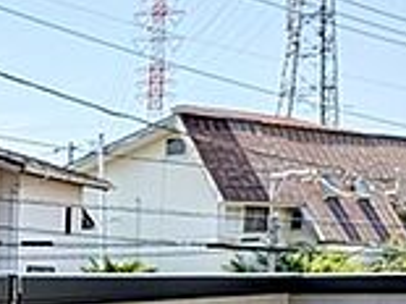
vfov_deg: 14.4
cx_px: -233
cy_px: 435
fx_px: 1137
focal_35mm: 97
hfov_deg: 17.8
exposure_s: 1/2028
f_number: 1.89
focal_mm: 5.43
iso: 47
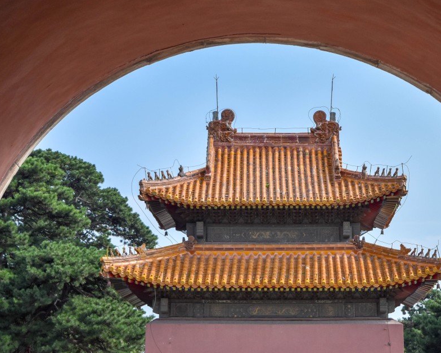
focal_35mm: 107
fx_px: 1392
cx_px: 264
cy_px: 192
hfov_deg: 18.0
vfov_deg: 14.4
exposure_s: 1/1500
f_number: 5.6
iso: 400
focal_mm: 55
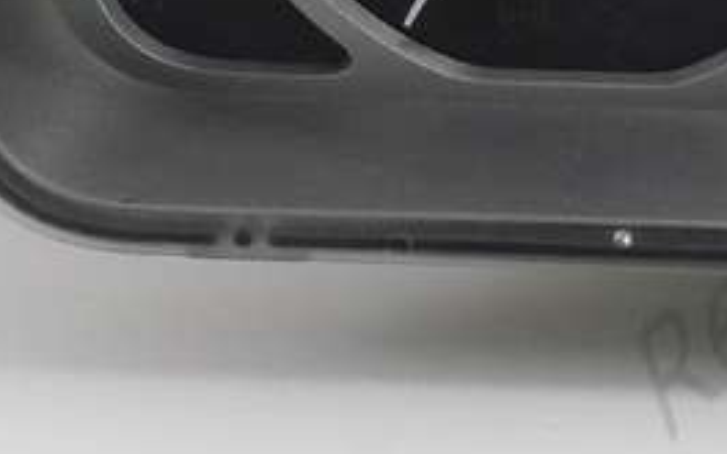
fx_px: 2259
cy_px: -39
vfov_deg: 11.3
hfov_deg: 16.6
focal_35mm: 114
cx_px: 1096
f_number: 3.2
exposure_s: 1/100
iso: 100
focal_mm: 4.6
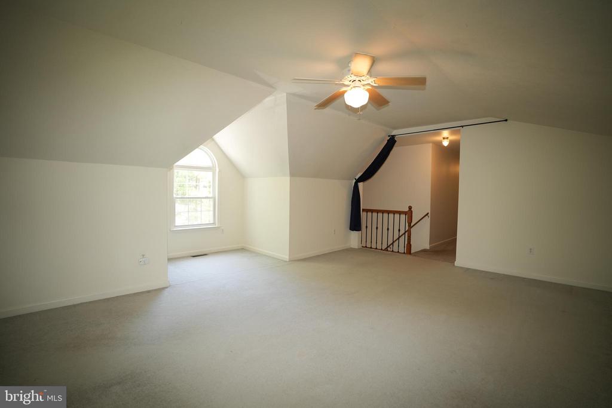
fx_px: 272
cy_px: 204
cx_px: 306
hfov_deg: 96.7
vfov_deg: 73.8
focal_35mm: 16
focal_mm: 16
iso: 320
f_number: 2.8
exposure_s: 1/60
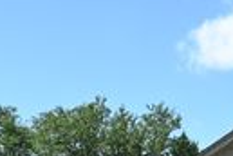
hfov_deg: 22.9
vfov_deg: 14.5
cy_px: 261
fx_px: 550
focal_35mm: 85
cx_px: 238
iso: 100
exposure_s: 1/320
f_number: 6.3
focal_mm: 22
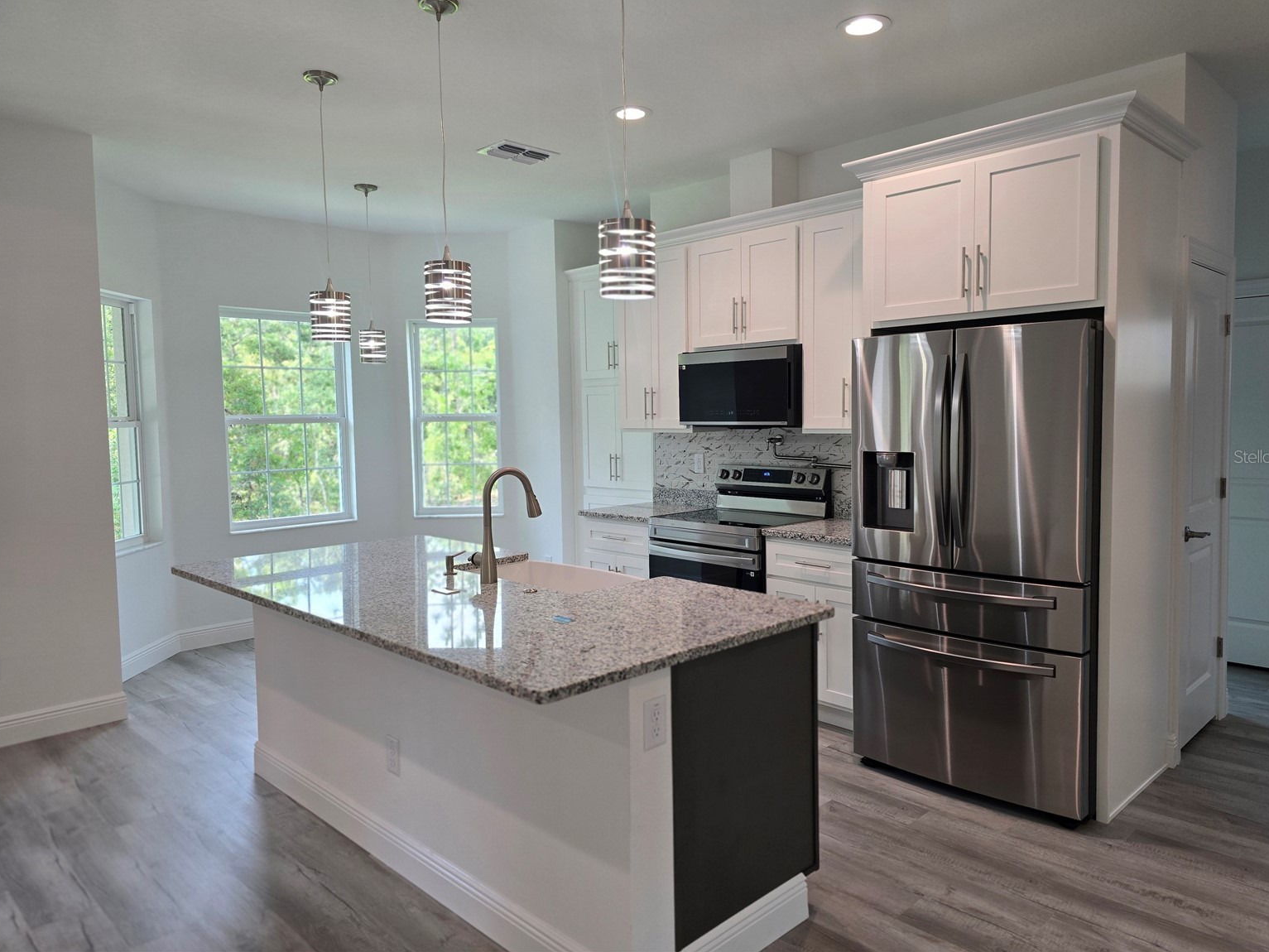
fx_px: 880
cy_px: 456
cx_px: 650
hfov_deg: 71.6
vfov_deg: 56.8
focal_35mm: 24
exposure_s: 1/120
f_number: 1.7
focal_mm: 6.3
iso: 100
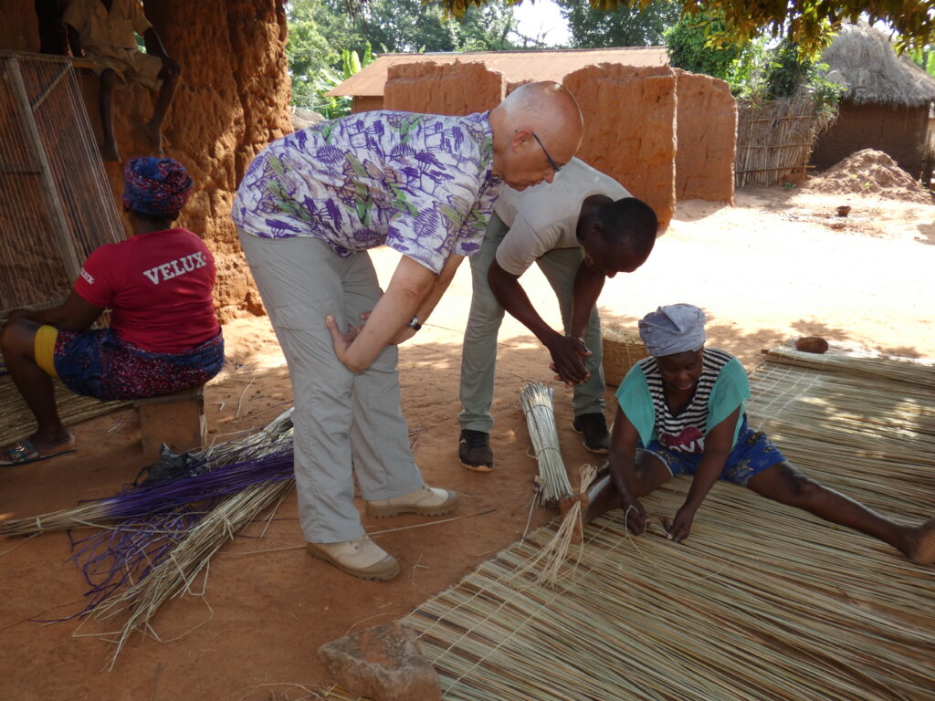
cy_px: 350
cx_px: 468
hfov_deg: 58.4
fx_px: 837
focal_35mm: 31
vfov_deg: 45.4
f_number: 3.3
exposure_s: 1/200
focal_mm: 5.5
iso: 80
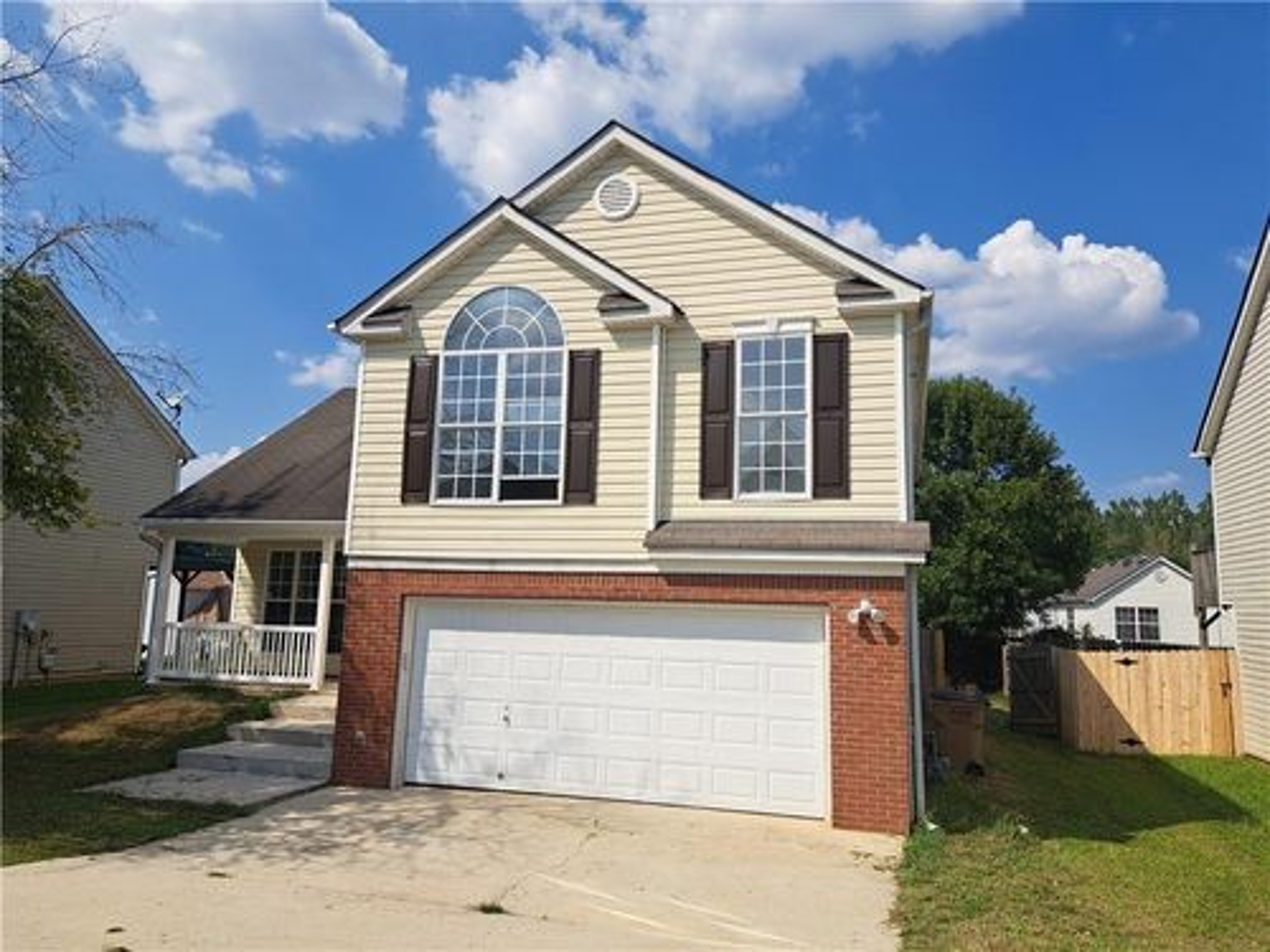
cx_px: 635
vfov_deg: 56.8
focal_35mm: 24
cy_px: 476
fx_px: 881
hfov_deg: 71.6
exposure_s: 1/1534
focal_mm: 5.23
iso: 50
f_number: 1.8
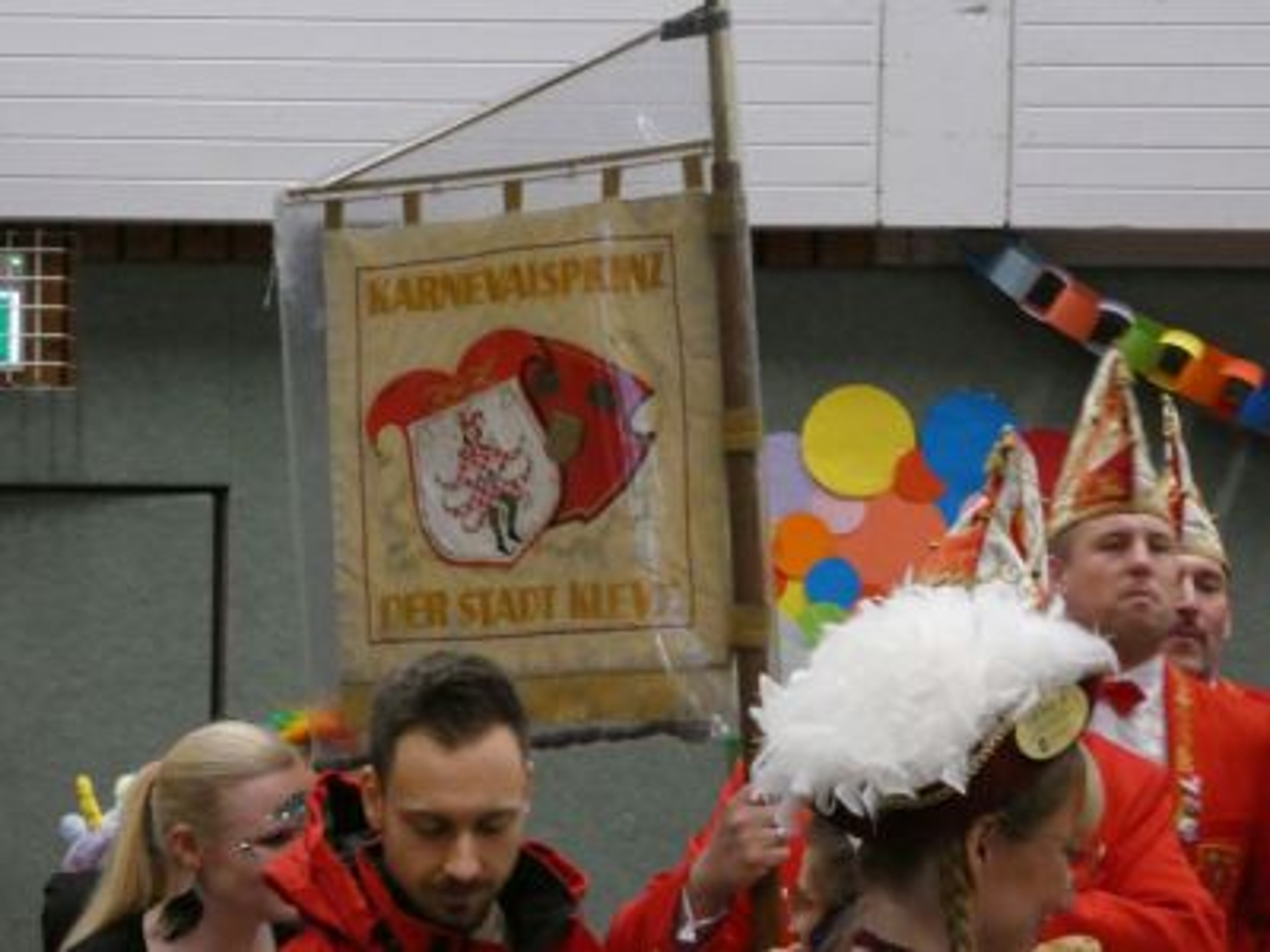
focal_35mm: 122
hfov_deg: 16.1
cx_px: 635
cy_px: 476
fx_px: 4476
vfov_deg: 12.1
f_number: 5.1
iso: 1250
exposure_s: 1/80
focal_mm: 21.9
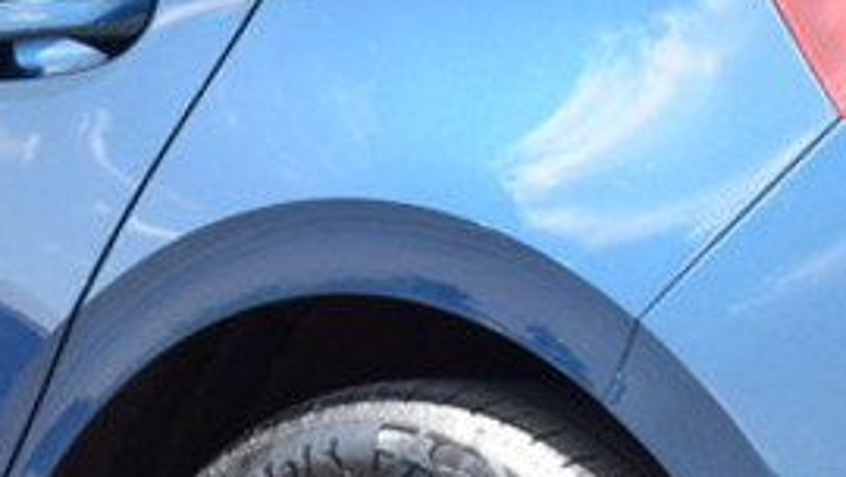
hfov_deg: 8.8
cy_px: 96
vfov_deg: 5.0
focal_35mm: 244
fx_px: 5475
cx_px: 304
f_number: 8
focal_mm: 30
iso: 360
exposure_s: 1/250
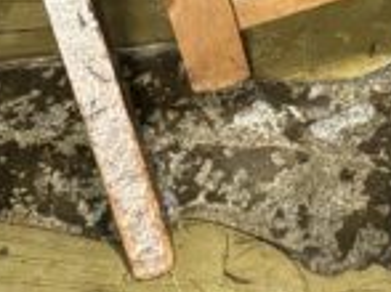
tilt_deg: -48.8
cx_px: 213
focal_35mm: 181
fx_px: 2043
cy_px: 37
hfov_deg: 10.9
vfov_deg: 8.2
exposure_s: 1/49
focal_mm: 5.96
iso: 500
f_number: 1.6
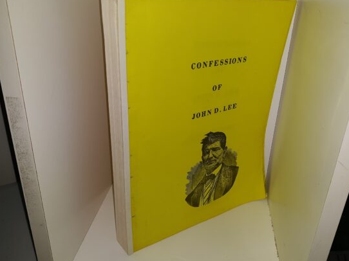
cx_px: 189
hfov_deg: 58.3
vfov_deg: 45.4
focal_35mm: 31
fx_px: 312
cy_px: 121
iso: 40
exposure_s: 1/152
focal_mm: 3.7
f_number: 1.7
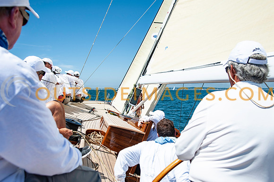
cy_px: 91
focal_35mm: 33
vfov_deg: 39.9
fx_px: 251
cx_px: 137
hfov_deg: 57.2
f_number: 5
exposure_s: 1/2500
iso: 250
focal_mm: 30
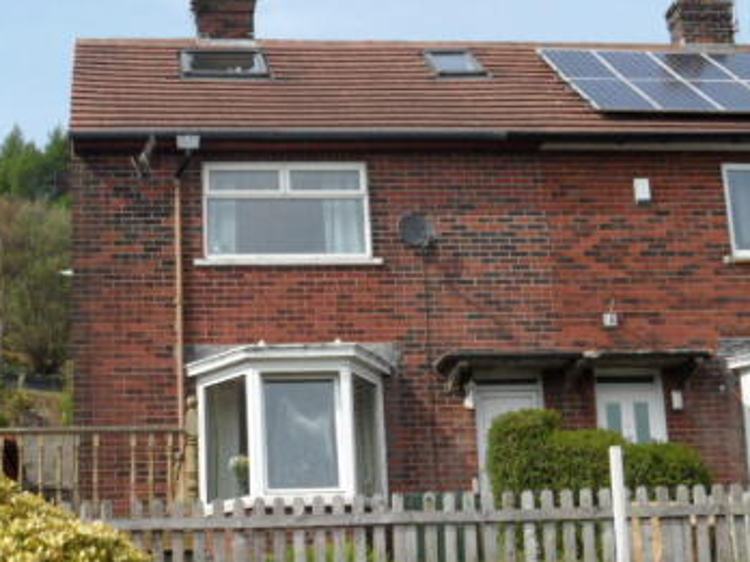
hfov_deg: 28.8
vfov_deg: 21.9
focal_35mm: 67
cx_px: 260
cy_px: 348
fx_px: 1452
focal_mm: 6.5
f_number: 3.6
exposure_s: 1/500
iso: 80
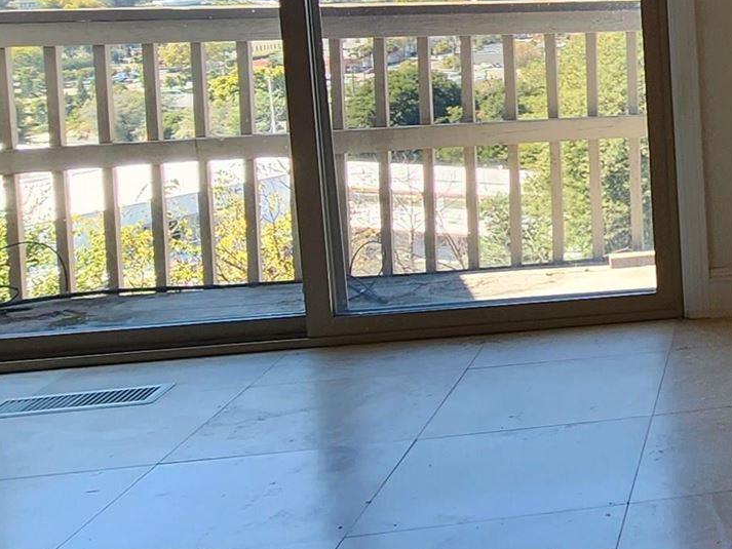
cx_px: 1132
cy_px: 80
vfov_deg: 25.5
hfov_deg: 25.0
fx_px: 1184
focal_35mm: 56
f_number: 2.2
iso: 50
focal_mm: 2.2
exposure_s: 1/139
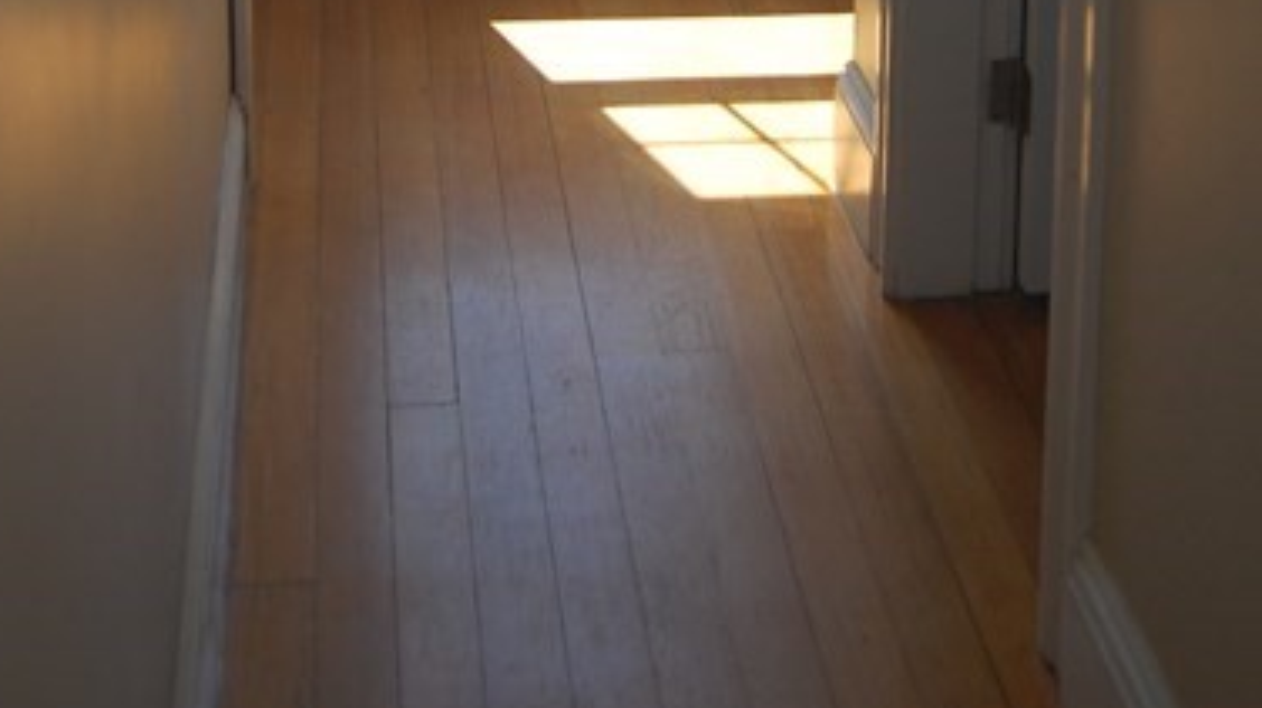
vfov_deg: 14.0
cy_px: -530
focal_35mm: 77
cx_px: 539
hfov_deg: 27.5
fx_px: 2575
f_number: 4
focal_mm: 24
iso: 400
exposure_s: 1/500
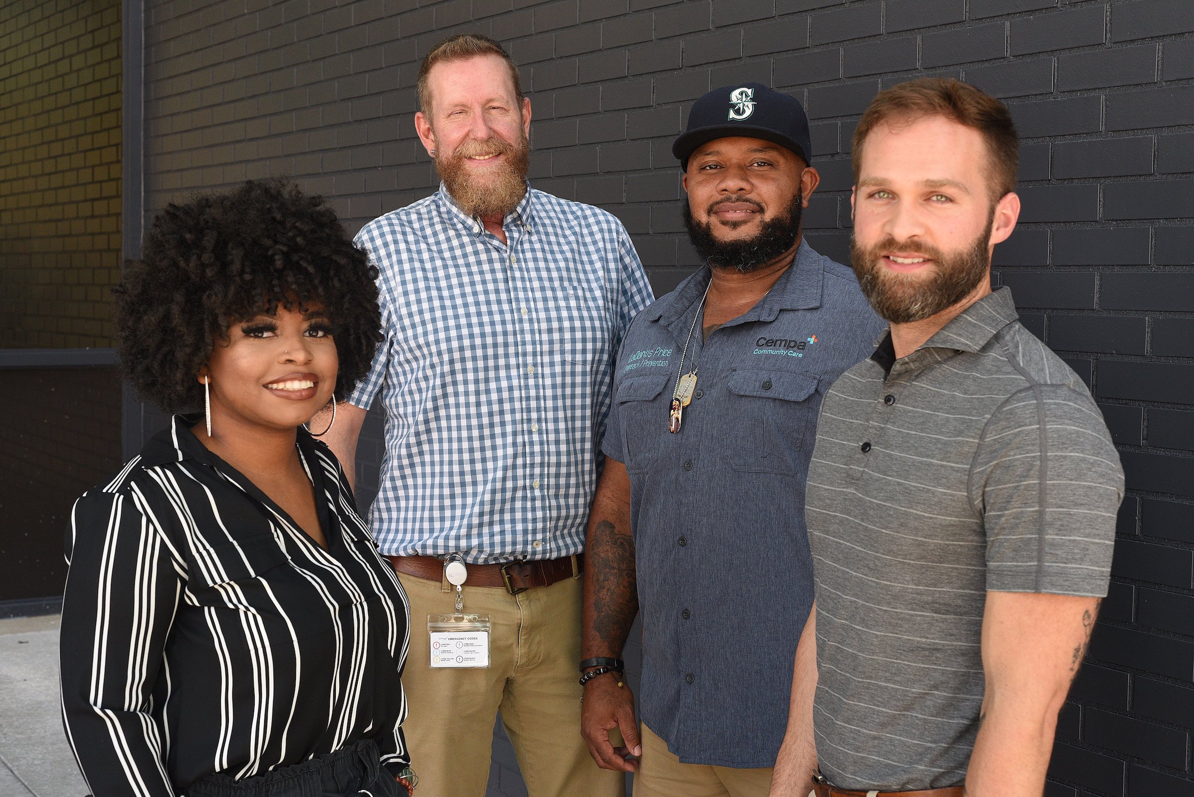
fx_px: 1659
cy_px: 398
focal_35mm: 50
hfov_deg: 39.6
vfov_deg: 27.0
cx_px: 597
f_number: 8
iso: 1000
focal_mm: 50
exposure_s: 1/320
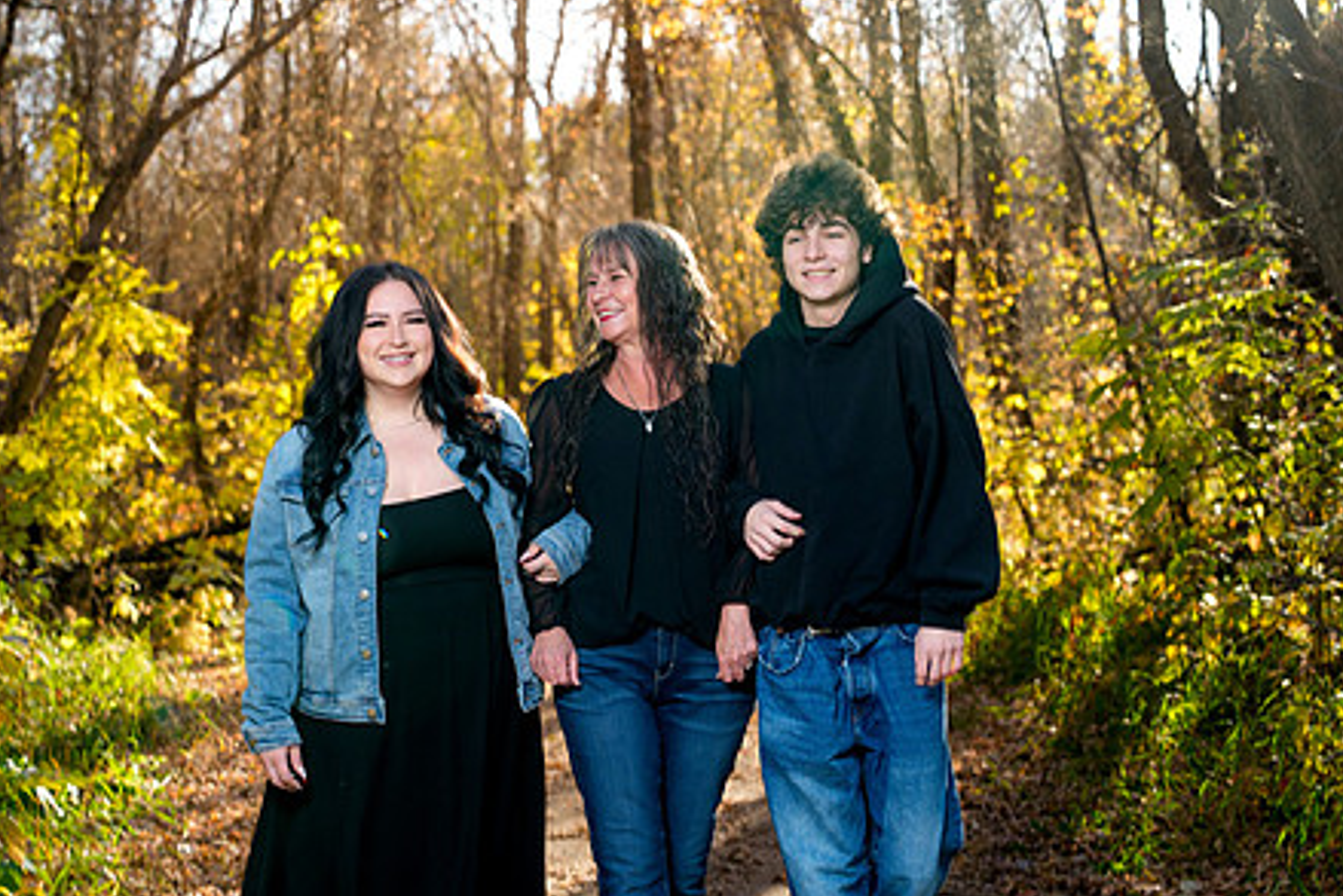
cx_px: 541
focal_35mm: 66
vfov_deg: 20.6
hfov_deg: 30.4
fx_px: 2463
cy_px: 396
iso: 400
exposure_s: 1/160
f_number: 3.5
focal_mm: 50
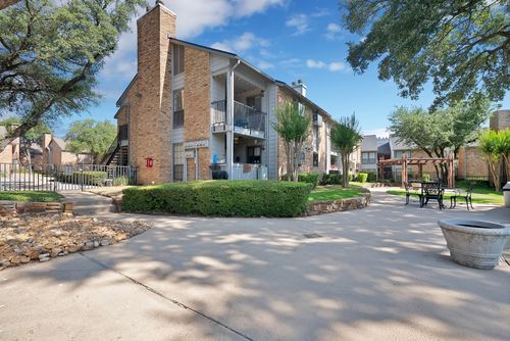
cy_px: 170
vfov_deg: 73.8
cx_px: 255
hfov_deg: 96.7
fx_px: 227
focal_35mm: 16
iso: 640
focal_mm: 16
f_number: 9
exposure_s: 1/200
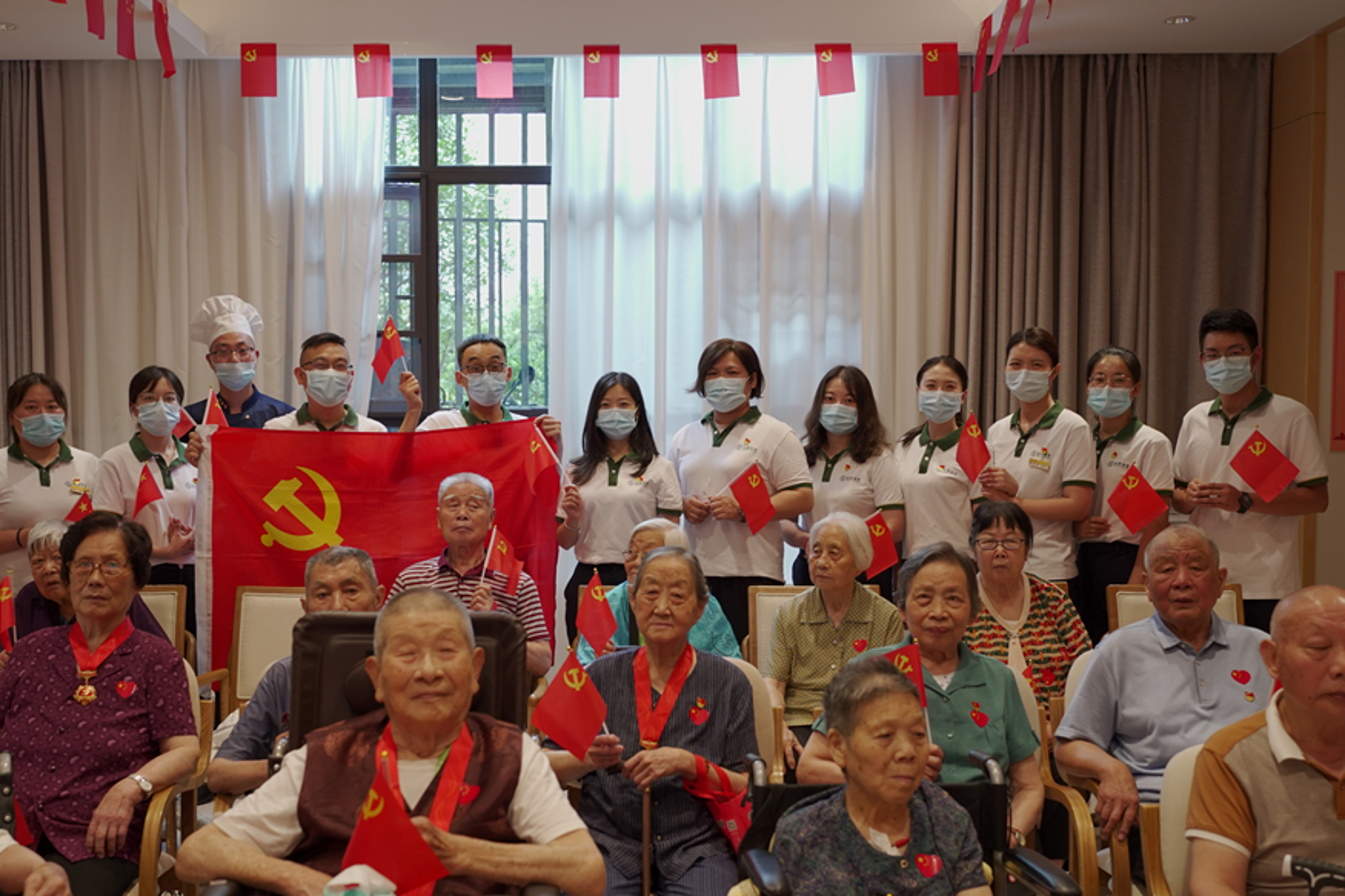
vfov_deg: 30.5
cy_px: 514
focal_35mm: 44
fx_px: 1643
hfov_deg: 44.4
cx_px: 592
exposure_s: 1/40
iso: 320
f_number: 4
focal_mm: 35
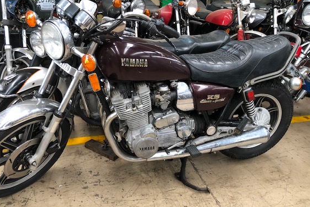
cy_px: 107
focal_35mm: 33
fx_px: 284
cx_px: 142
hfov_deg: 57.1
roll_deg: -1.3
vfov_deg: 40.0
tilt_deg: -24.1
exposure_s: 1/33
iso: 40
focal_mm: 3.99
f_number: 1.8
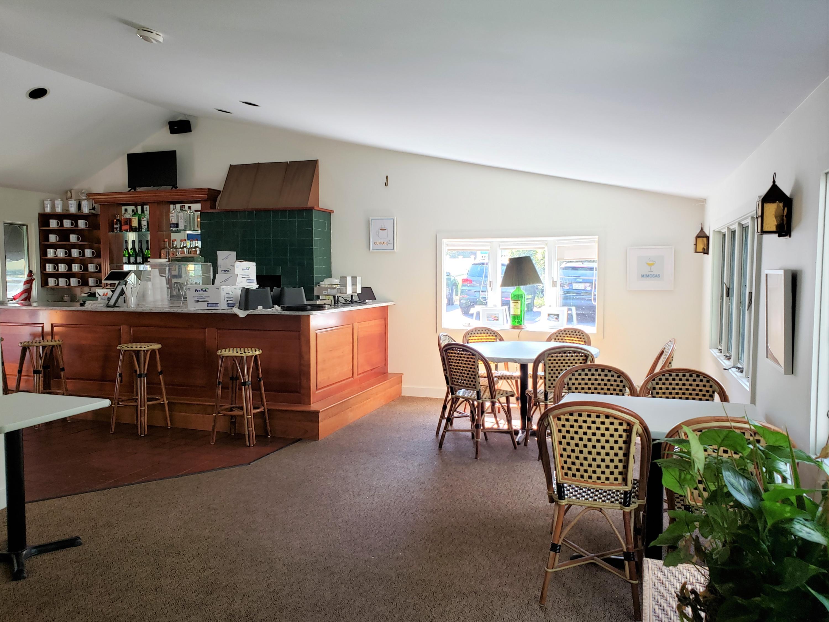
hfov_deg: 67.3
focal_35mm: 26
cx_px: 414
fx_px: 623
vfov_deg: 53.1
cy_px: 311
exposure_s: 1/60
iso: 125
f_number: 2.4
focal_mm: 4.3
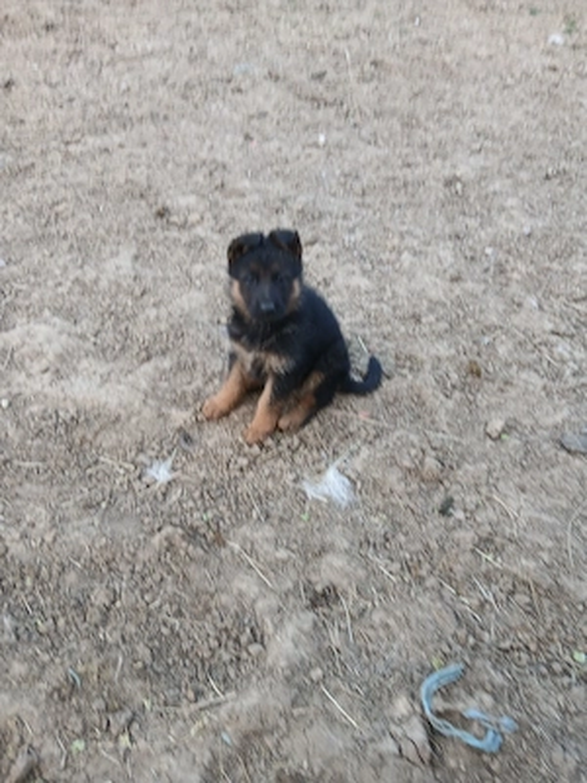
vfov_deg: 67.3
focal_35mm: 26
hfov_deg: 53.1
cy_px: 392
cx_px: 294
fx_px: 588
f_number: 1.8
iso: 25
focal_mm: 3.98
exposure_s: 1/50.3
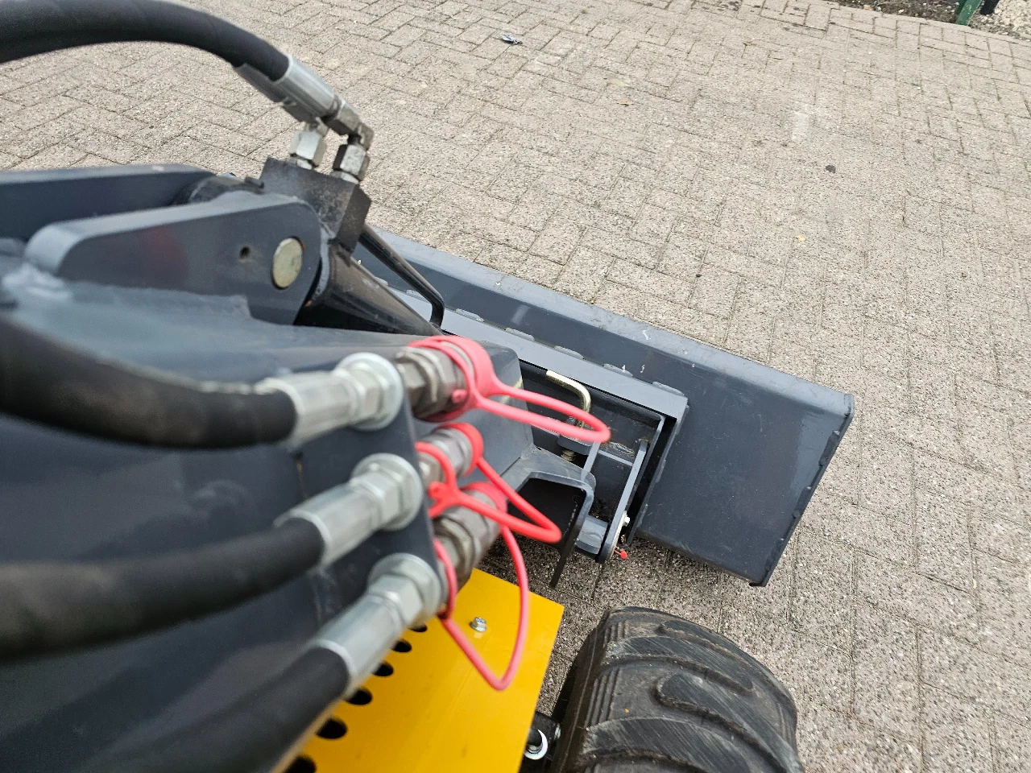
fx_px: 685
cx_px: 516
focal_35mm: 23
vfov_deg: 58.9
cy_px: 386
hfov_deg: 73.9
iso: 64
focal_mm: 6.3
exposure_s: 1/129
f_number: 1.7
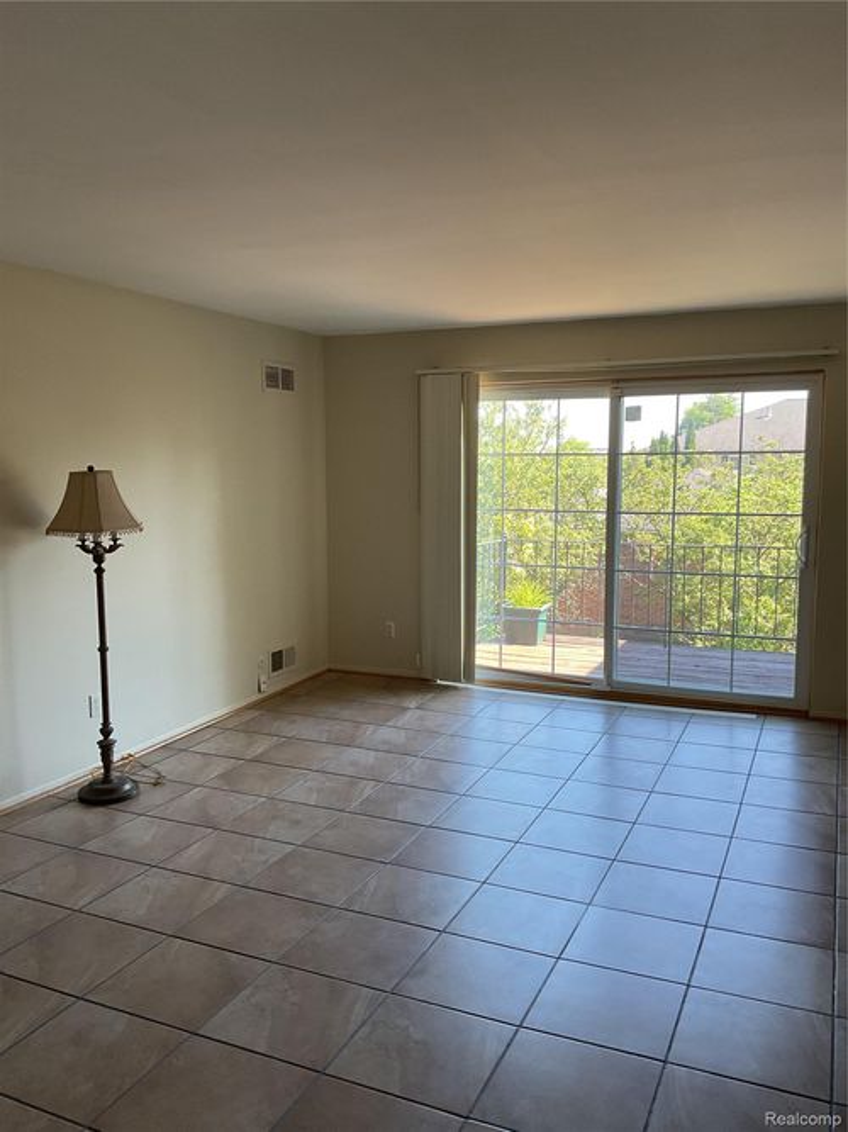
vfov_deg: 61.7
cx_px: 424
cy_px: 566
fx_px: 948
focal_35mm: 29
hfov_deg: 48.2
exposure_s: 1/120
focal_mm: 3
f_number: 1.8
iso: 50
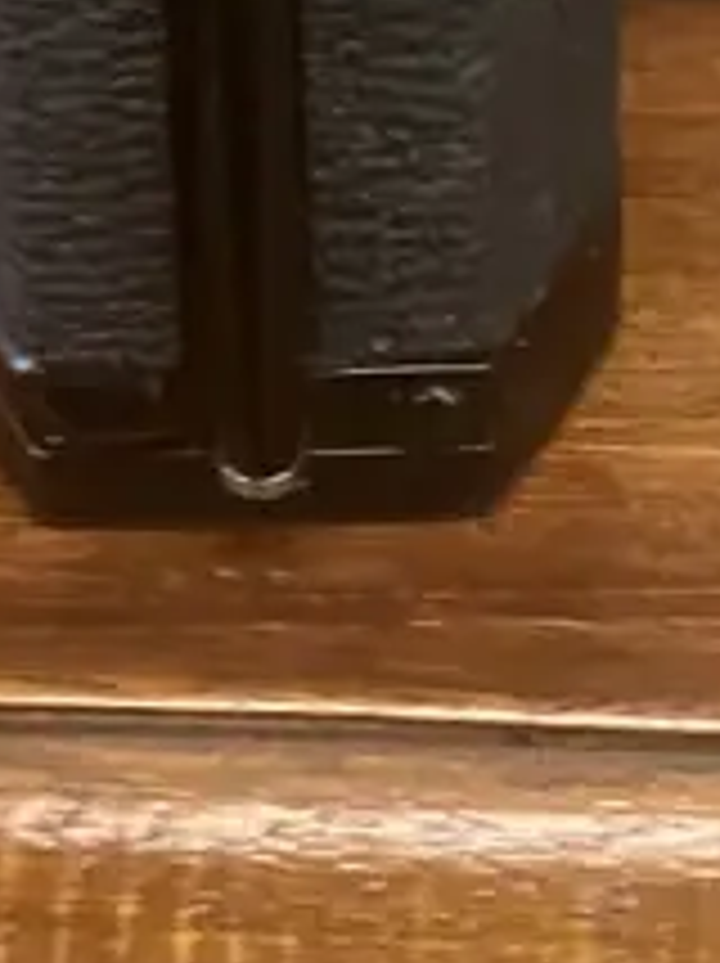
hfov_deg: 11.0
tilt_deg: -24.6
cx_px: 459
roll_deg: +0.1
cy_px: -1143
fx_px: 3724
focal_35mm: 134
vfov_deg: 12.4
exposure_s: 1/33
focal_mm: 3.99
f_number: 1.8
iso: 320
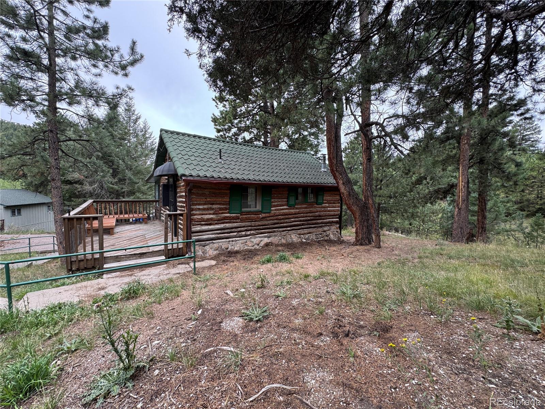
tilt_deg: -4.2
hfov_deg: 102.1
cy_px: 204
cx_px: 272
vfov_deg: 85.7
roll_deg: -2.0
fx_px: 220
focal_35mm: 14
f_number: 2.2
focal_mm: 2.22
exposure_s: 1/168
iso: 40
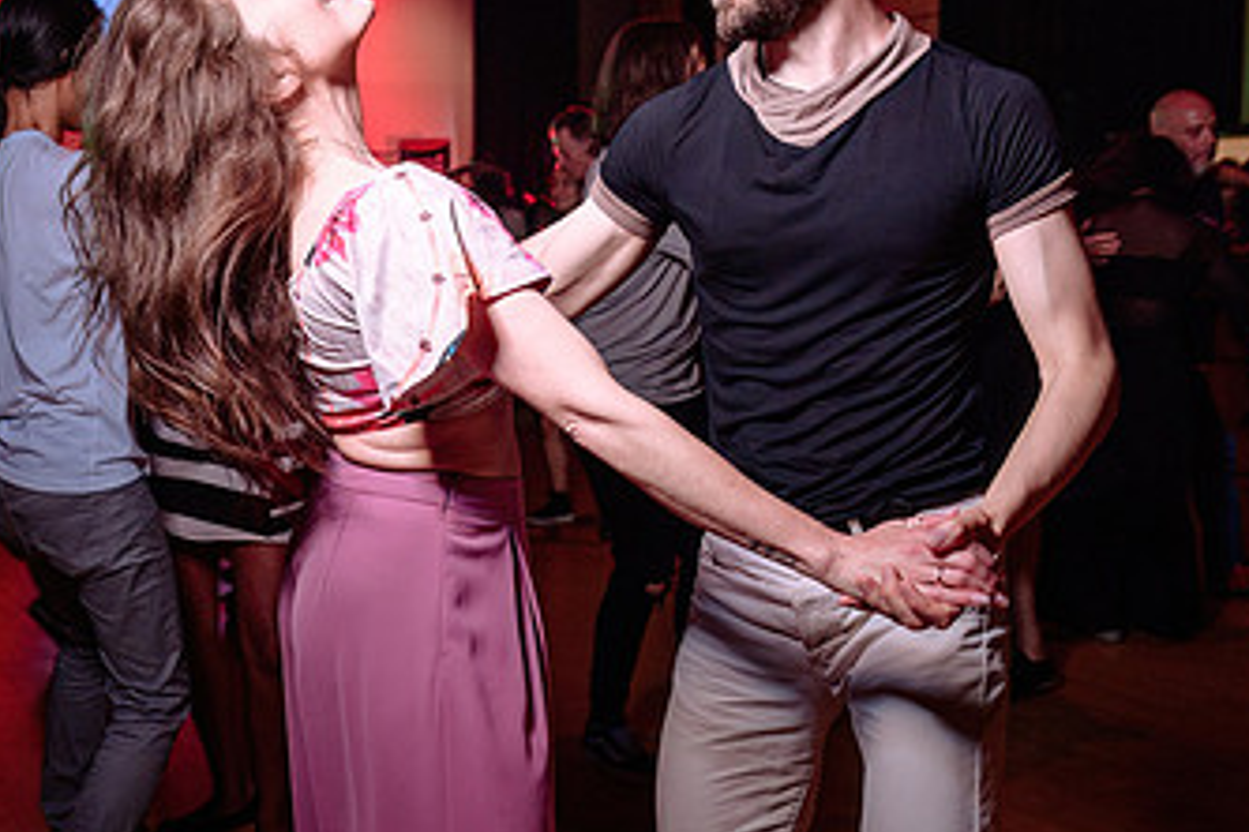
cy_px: 406
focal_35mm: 46
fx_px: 1596
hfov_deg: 42.3
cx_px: 440
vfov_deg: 29.2
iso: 1250
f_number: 2.8
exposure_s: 1/60
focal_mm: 24
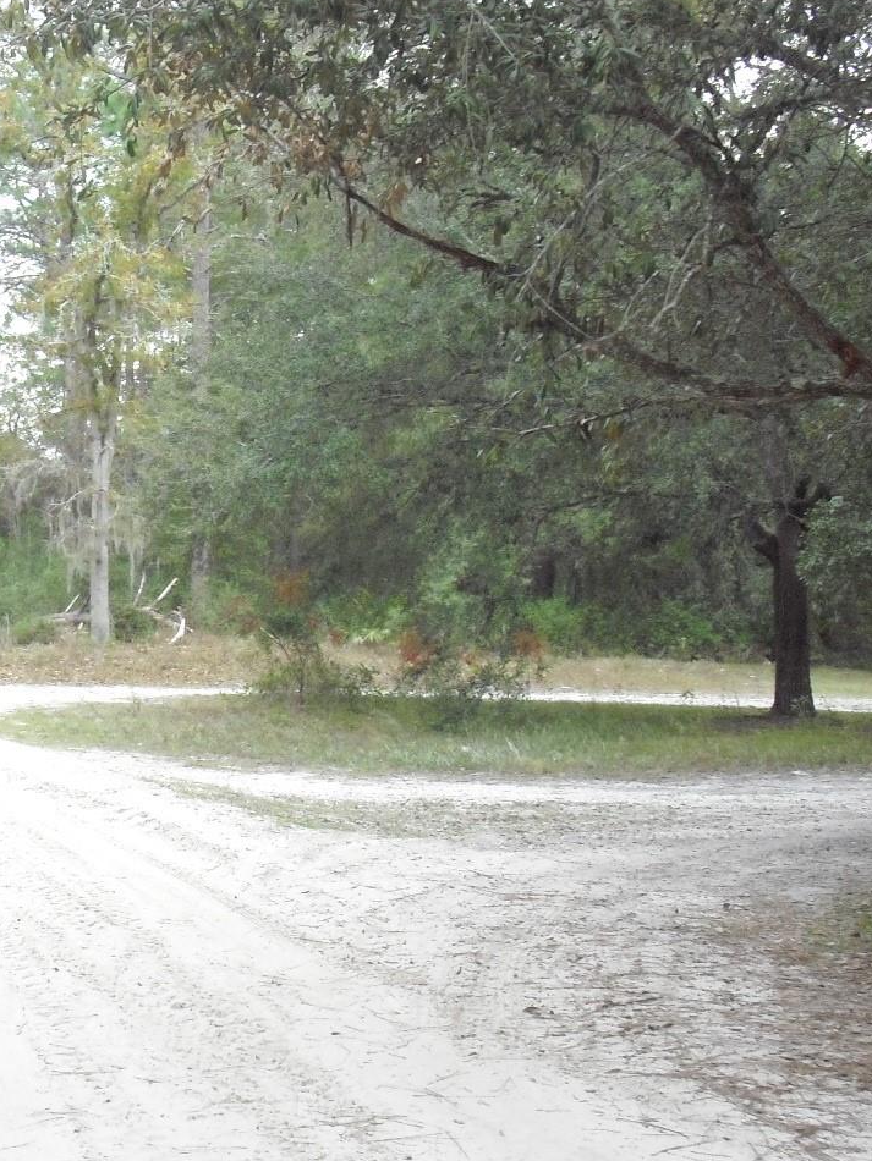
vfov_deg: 30.2
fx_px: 2149
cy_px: 507
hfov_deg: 22.6
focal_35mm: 64
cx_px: 153
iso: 200
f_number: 2.8
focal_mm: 6.2
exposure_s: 1/100
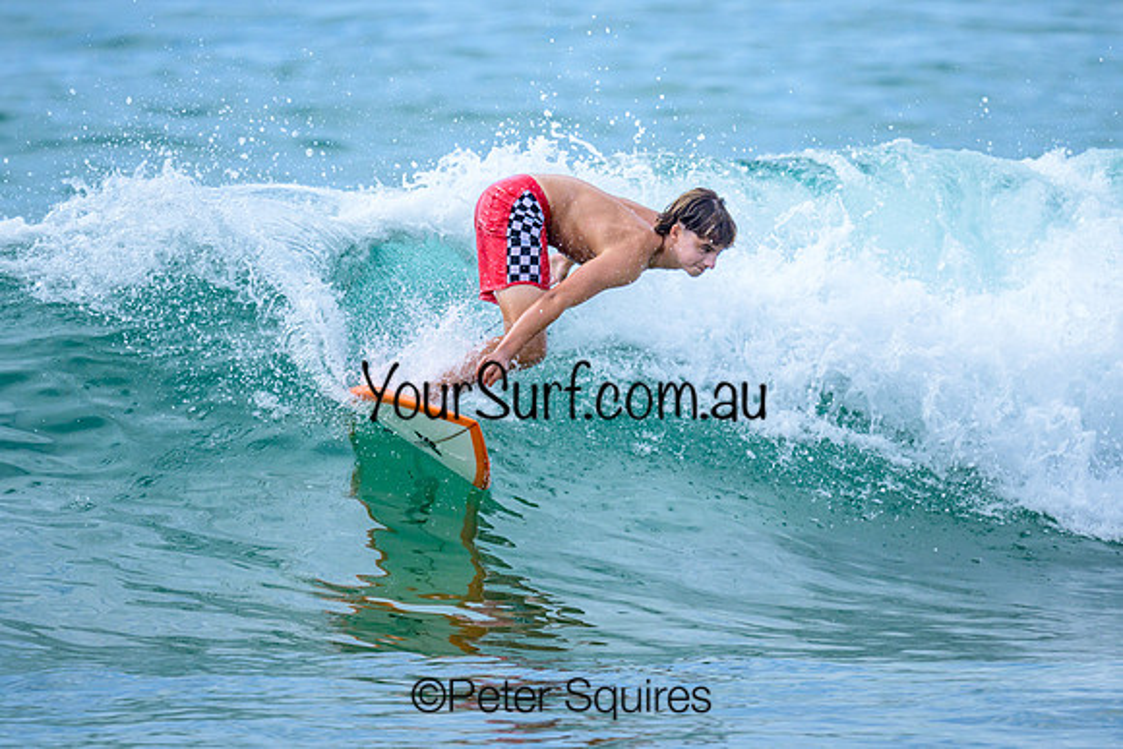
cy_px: 247
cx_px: 523
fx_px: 33479
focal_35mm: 1073
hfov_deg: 1.9
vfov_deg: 1.3
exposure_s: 1/3200
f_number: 6.3
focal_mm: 800
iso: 450
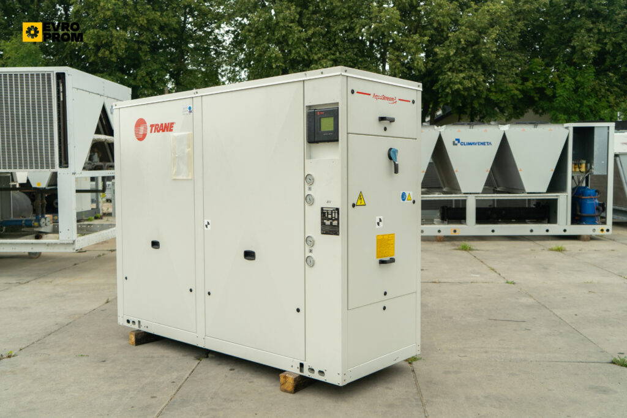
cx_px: 314
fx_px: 575
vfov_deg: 40.0
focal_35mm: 33
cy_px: 209
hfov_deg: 57.2
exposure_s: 1/500
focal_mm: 33
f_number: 4
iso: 320
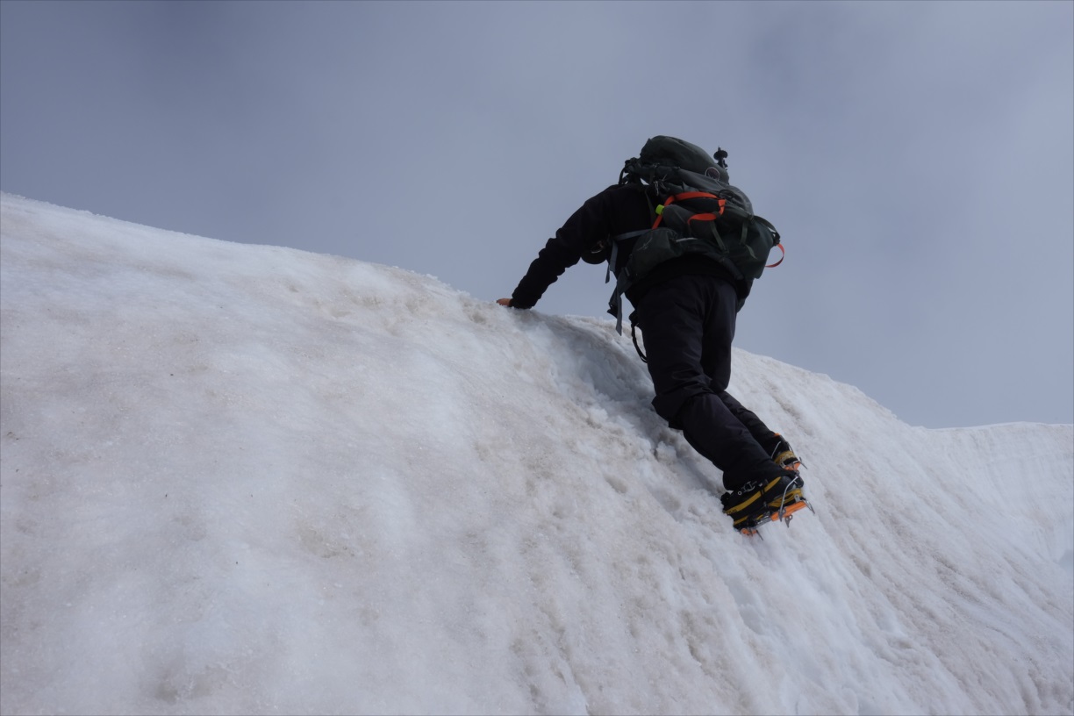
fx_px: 716
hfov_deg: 73.7
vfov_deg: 53.1
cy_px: 358
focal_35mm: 24
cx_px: 537
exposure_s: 1/420
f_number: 14
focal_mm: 16
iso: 200
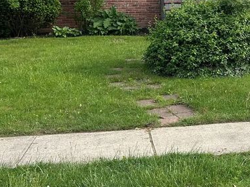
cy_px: -15
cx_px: 253
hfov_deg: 25.9
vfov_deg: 19.9
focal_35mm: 71
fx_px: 513
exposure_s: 1/1135
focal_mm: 5.7
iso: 50
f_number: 1.5
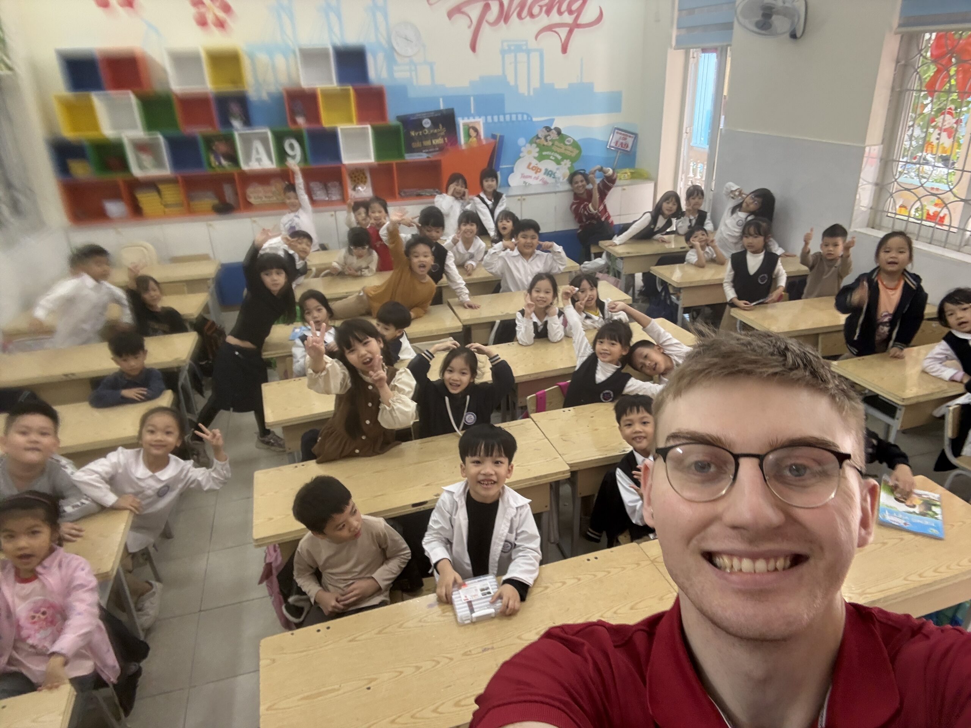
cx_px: 486
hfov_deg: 73.9
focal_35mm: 23
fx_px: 645
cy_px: 364
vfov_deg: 58.9
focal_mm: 2.69
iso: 125
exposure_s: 1/50
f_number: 1.9
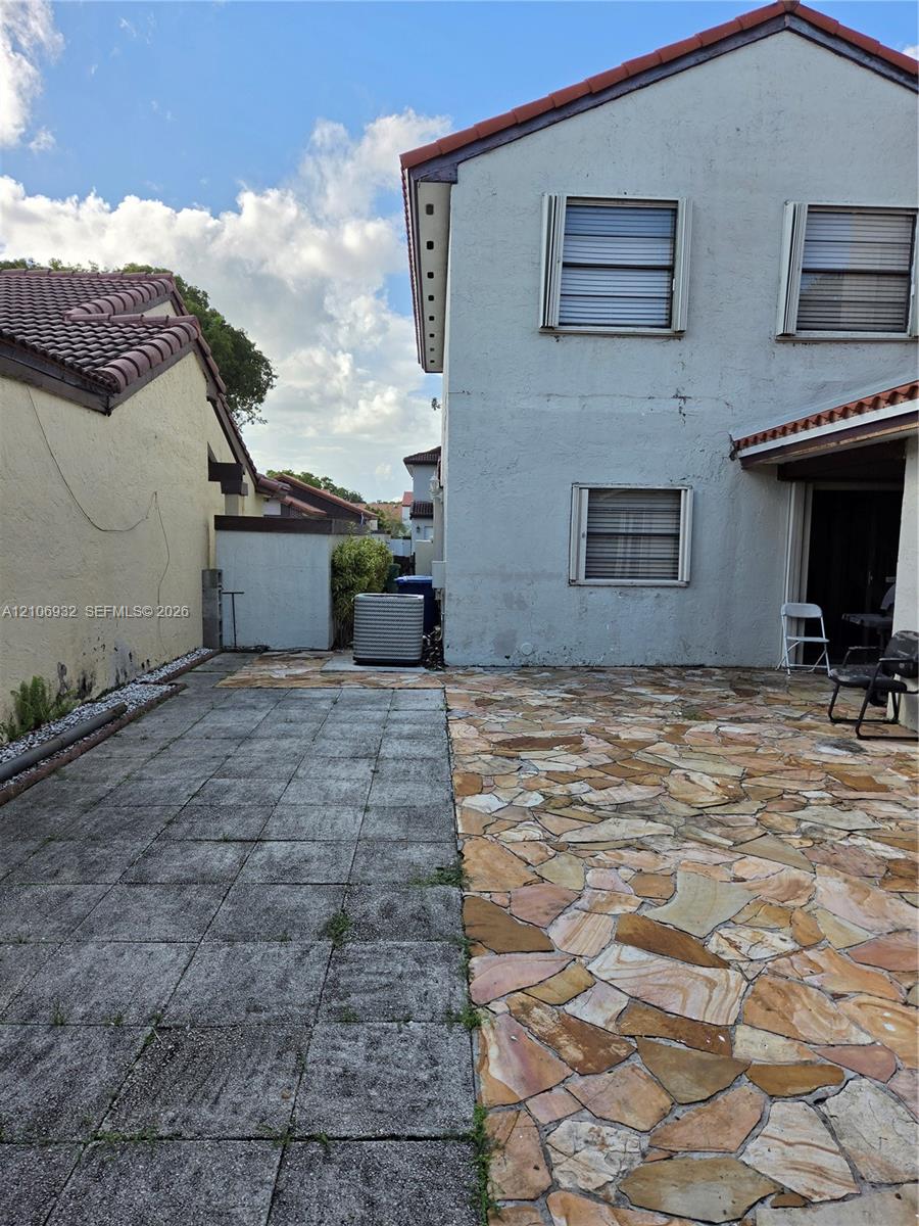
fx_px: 814
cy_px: 613
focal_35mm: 23
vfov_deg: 73.9
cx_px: 460
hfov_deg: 58.9
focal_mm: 5.4
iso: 80
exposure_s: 1/4554
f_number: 1.8
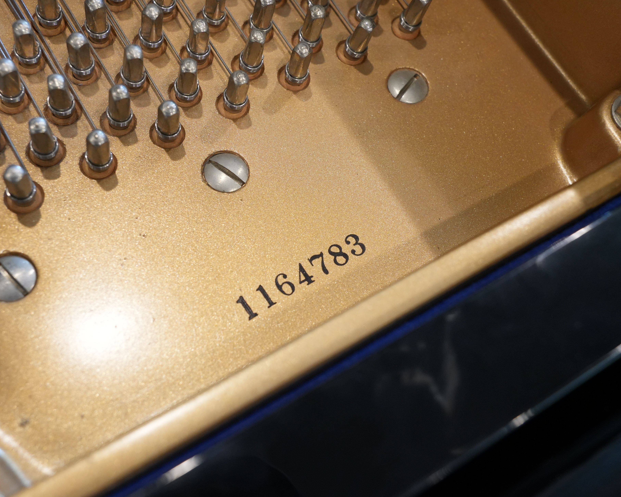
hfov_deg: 43.3
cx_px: 323
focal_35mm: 43
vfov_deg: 35.2
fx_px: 782
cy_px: 249
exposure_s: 1/60
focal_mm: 25
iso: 1250
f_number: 4
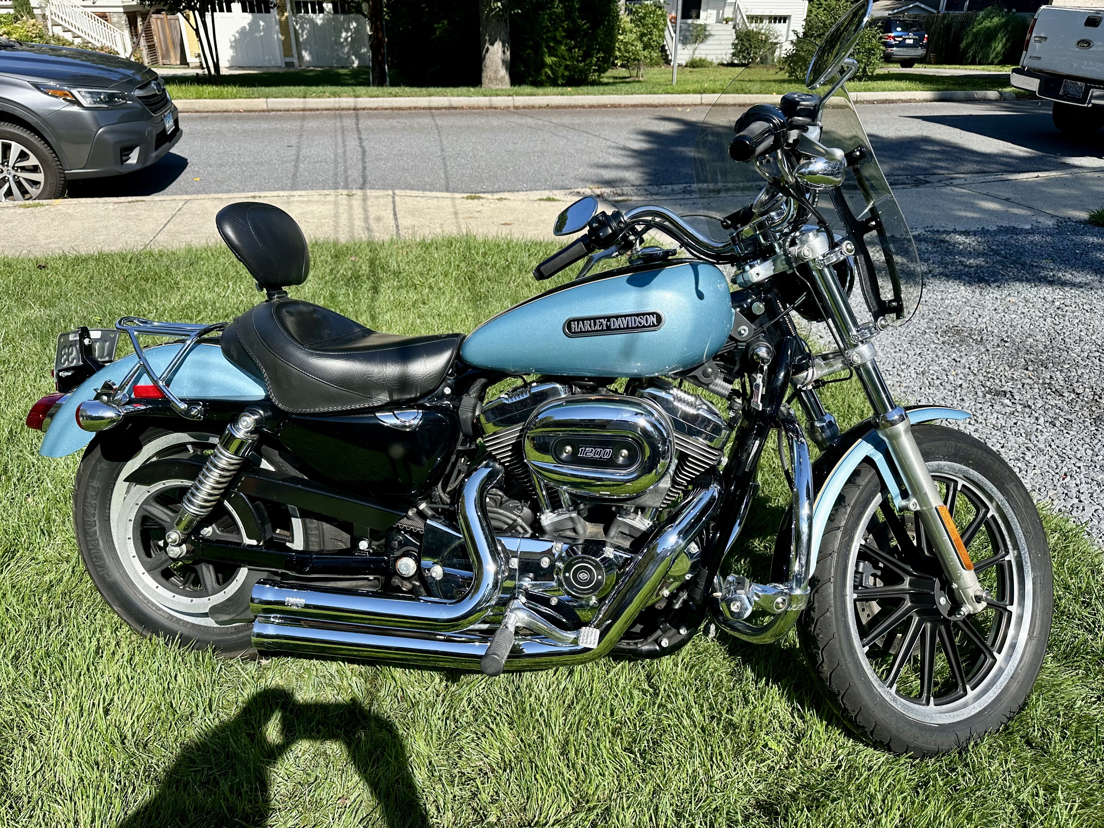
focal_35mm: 24
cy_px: 414
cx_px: 552
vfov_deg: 56.8
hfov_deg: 71.6
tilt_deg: -28.4
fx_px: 765
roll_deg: -0.4
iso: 80
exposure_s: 1/2525
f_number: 1.78
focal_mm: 6.86
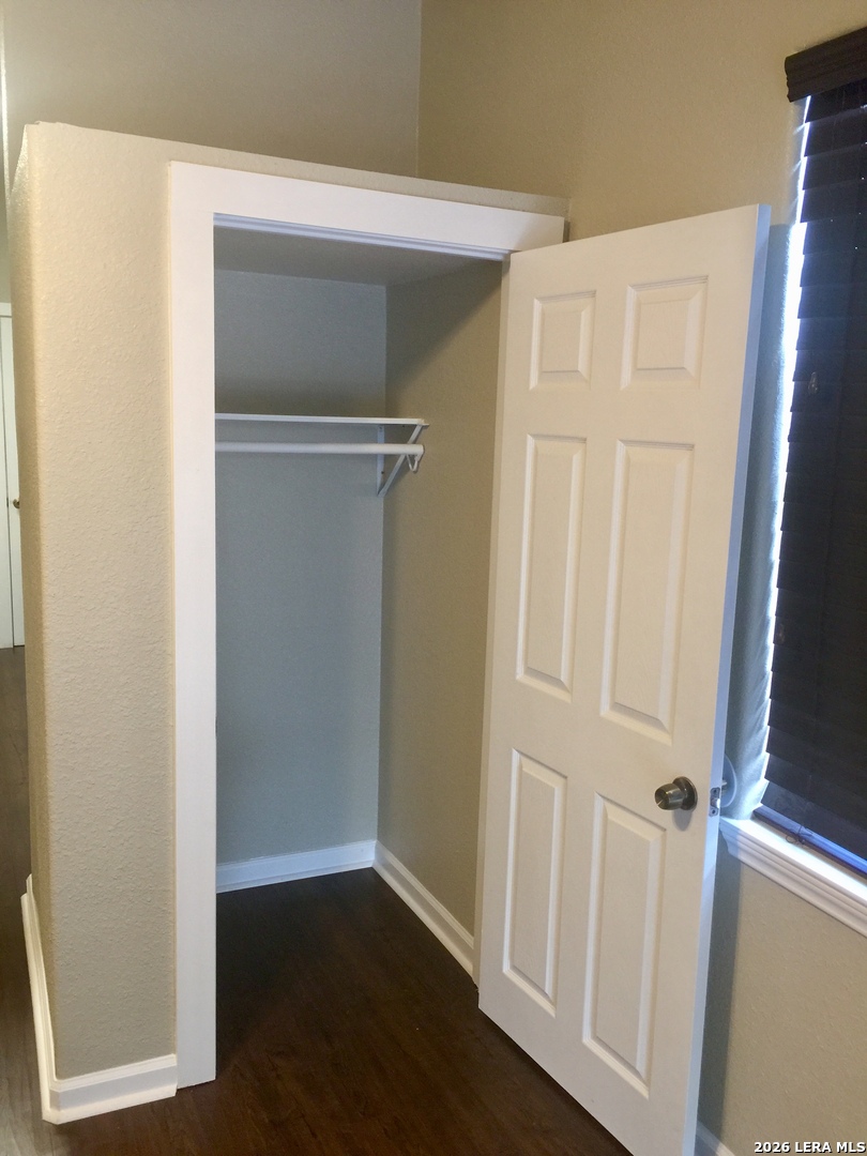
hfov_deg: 48.2
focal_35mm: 29
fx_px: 968
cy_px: 578
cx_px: 434
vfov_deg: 61.7
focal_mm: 4.15
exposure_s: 1/15
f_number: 2.2
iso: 50
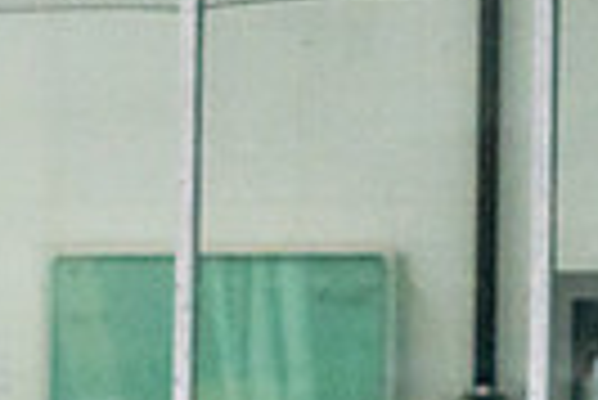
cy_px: 654
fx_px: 7516
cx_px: -831
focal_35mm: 452
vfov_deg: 3.0
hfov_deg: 4.5
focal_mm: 70
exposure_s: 1/1250
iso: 3200
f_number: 2.8
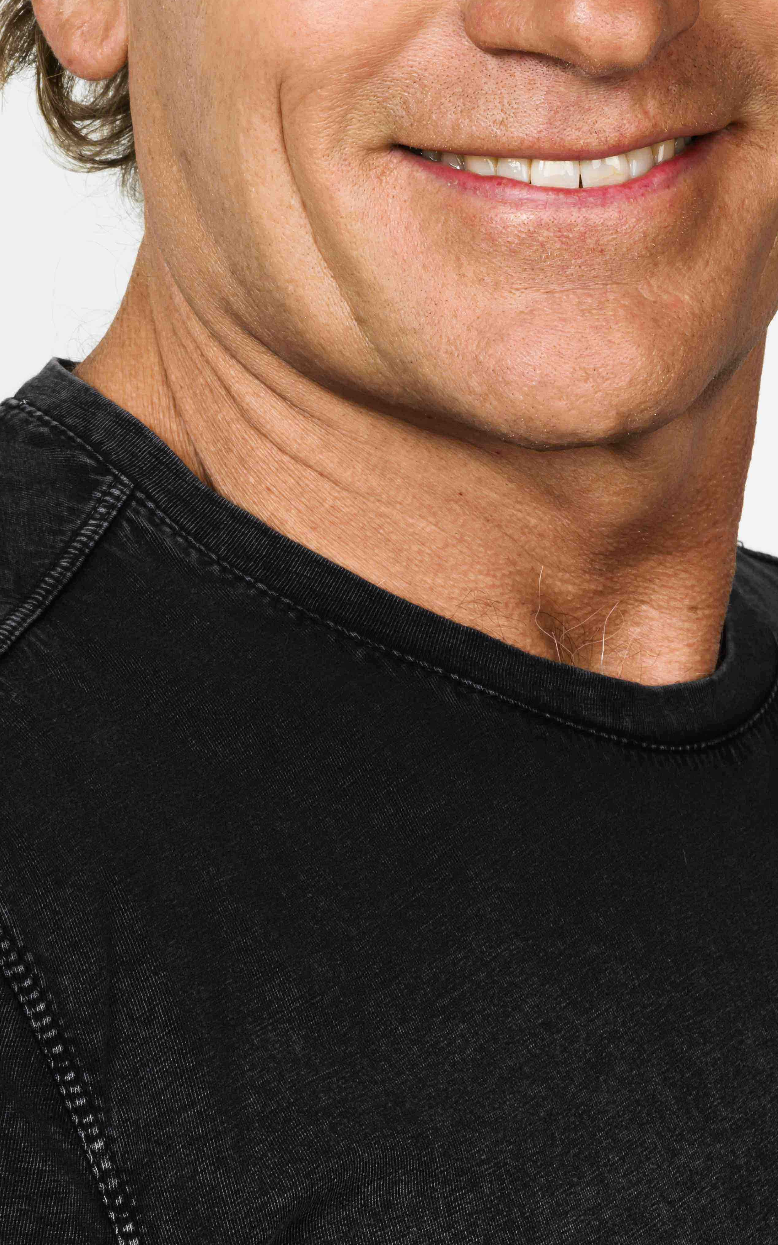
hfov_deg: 6.0
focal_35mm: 218
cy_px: 385
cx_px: 476
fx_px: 7396
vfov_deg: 9.6
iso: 200
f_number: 22
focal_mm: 105
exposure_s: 1/125
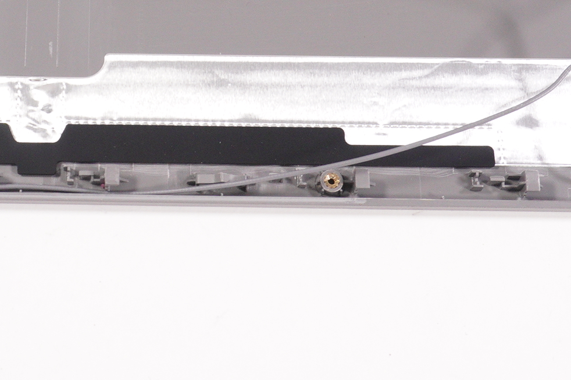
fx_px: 1530
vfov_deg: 13.3
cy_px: -190
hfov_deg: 20.8
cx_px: 77
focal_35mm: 97
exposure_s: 1/200
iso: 800
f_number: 5.6
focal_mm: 21
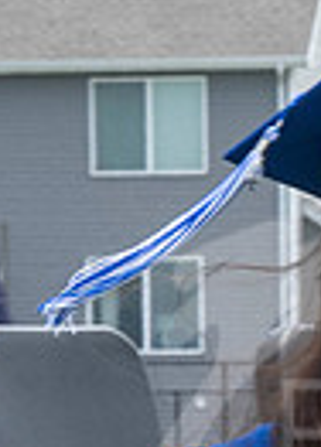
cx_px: -35
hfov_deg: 2.0
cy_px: 358
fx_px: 8984
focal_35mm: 706
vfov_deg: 2.9
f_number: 13
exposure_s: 1/250
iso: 200
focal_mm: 70
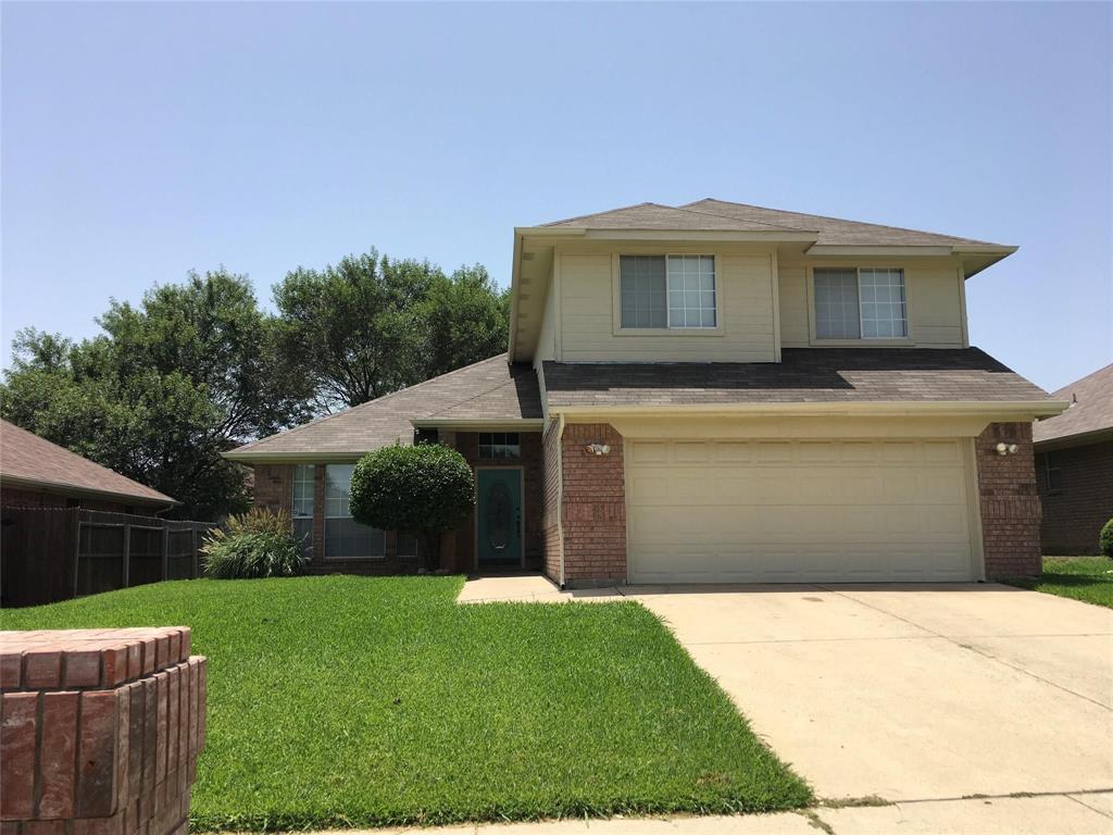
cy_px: 418
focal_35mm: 29
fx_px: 932
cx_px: 556
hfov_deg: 61.7
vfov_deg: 48.2
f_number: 2.2
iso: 25
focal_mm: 4.15
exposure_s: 1/1374
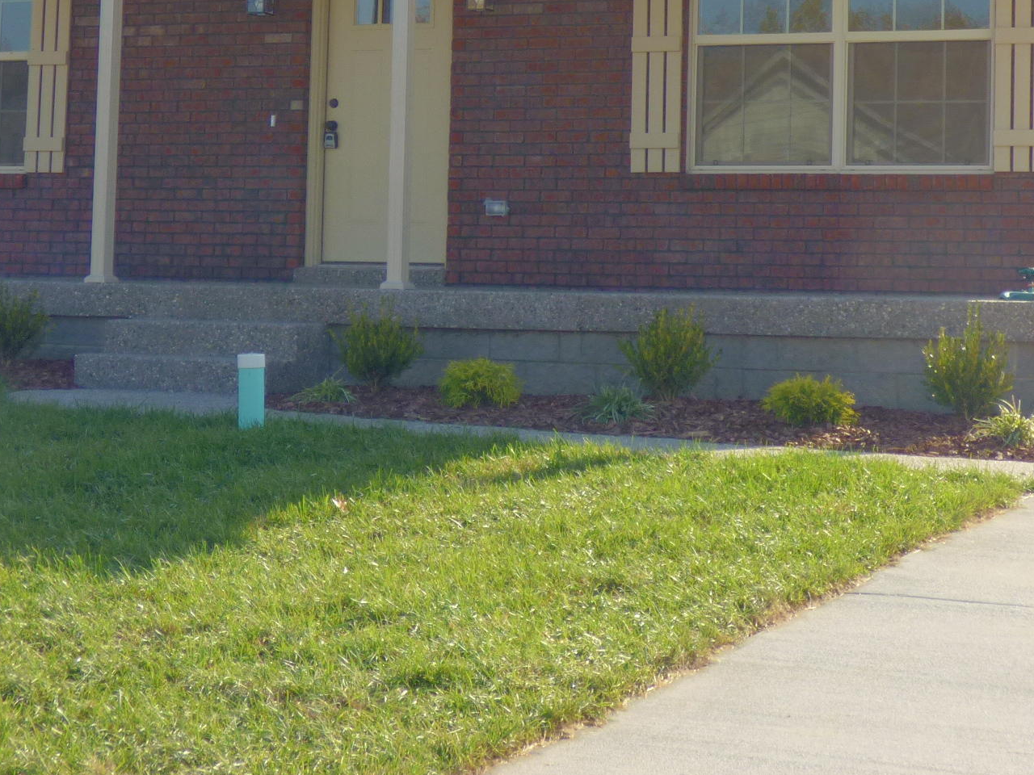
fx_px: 2629
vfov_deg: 16.5
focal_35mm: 88
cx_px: 506
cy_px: 37
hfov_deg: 22.3
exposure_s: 1/640
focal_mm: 7.79
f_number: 3.7
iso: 100
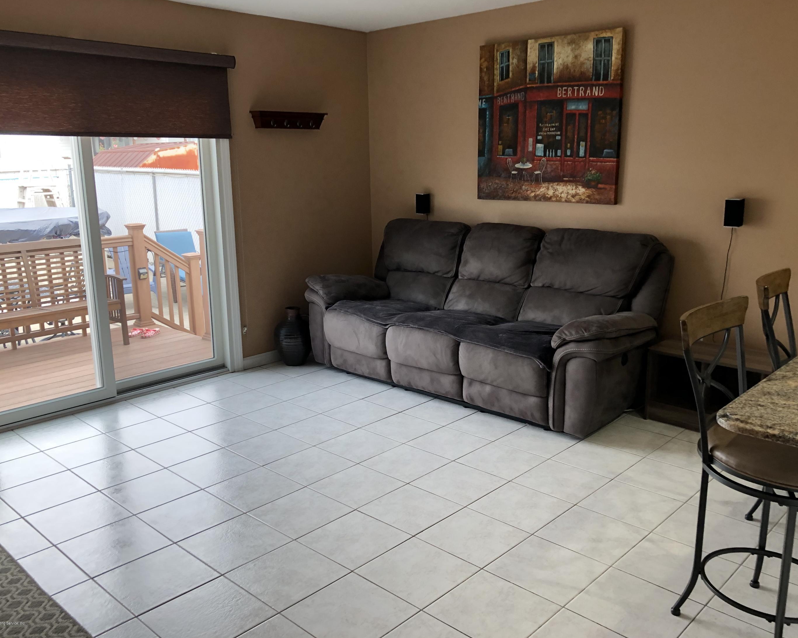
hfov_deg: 58.8
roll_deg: -0.4
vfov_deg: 48.5
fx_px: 708
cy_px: 315
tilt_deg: -14.2
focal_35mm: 30
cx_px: 396
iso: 40
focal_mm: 4
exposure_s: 1/120
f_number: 1.8
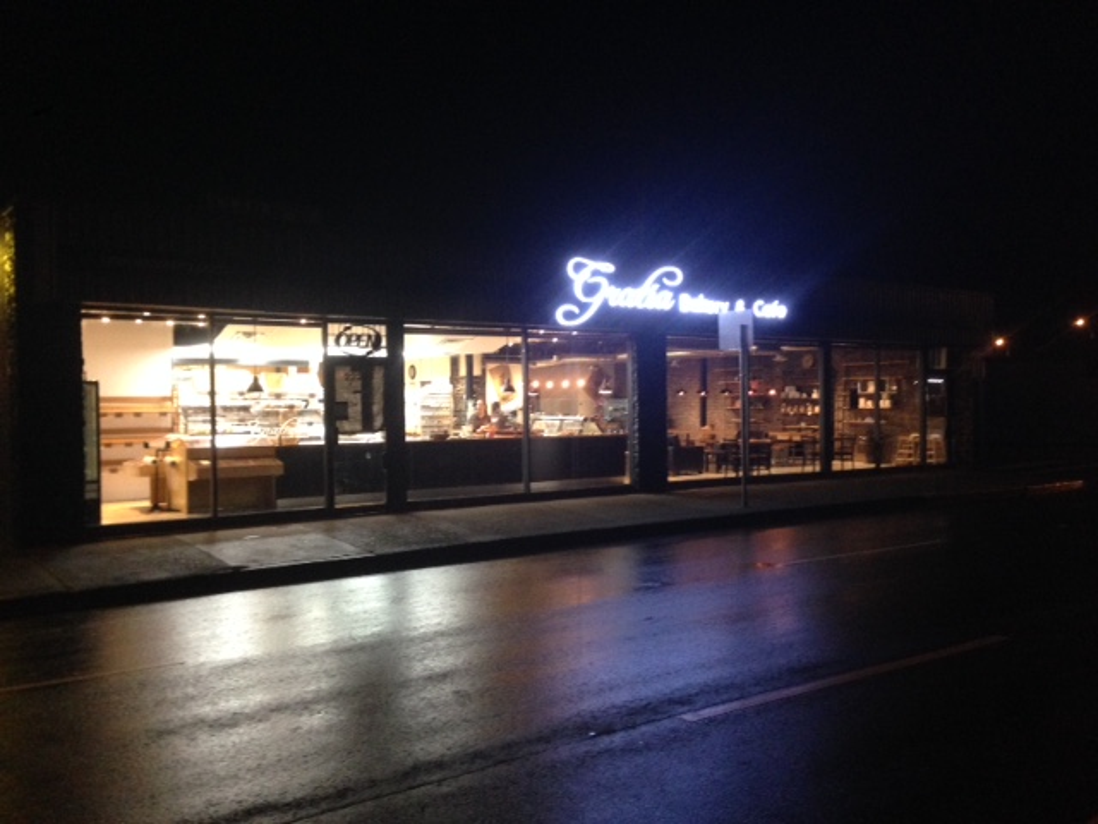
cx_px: 549
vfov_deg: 42.9
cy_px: 412
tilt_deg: +0.0
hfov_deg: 55.4
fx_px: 1047
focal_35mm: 33
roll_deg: +0.4
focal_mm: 4.12
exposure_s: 1/17
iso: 320
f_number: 2.4
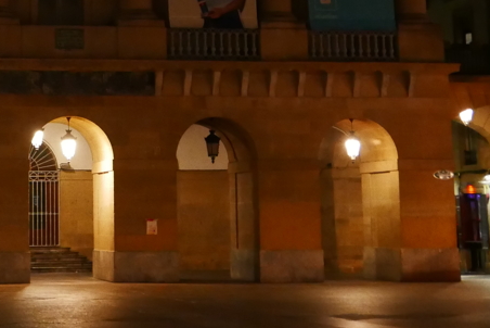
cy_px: -64
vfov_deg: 11.8
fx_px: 1553
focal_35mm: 114
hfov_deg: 17.6
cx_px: 41
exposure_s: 1/80
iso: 3200
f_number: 2.5
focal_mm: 19.3
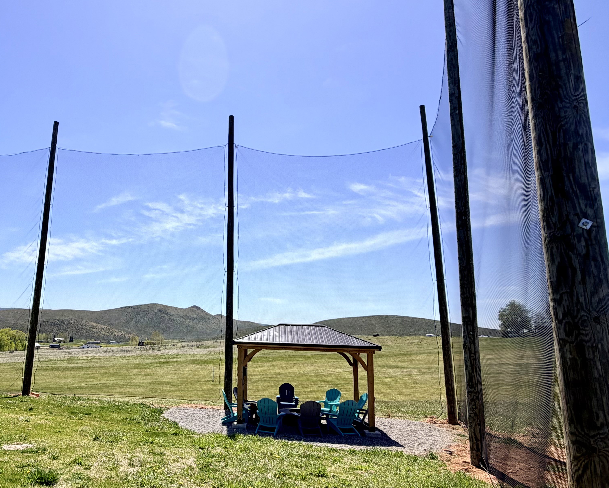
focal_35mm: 26
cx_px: 201
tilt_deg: +10.0
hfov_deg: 64.3
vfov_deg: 54.9
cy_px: 253
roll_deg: -2.4
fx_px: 469
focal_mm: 2.22
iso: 20
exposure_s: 1/1259
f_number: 2.2
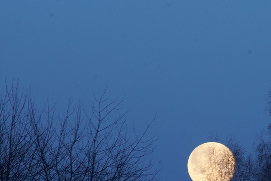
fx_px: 5052
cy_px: 165
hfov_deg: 3.1
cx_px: 222
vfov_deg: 2.0
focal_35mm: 671
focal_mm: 300
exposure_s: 1/50
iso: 1250
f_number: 14
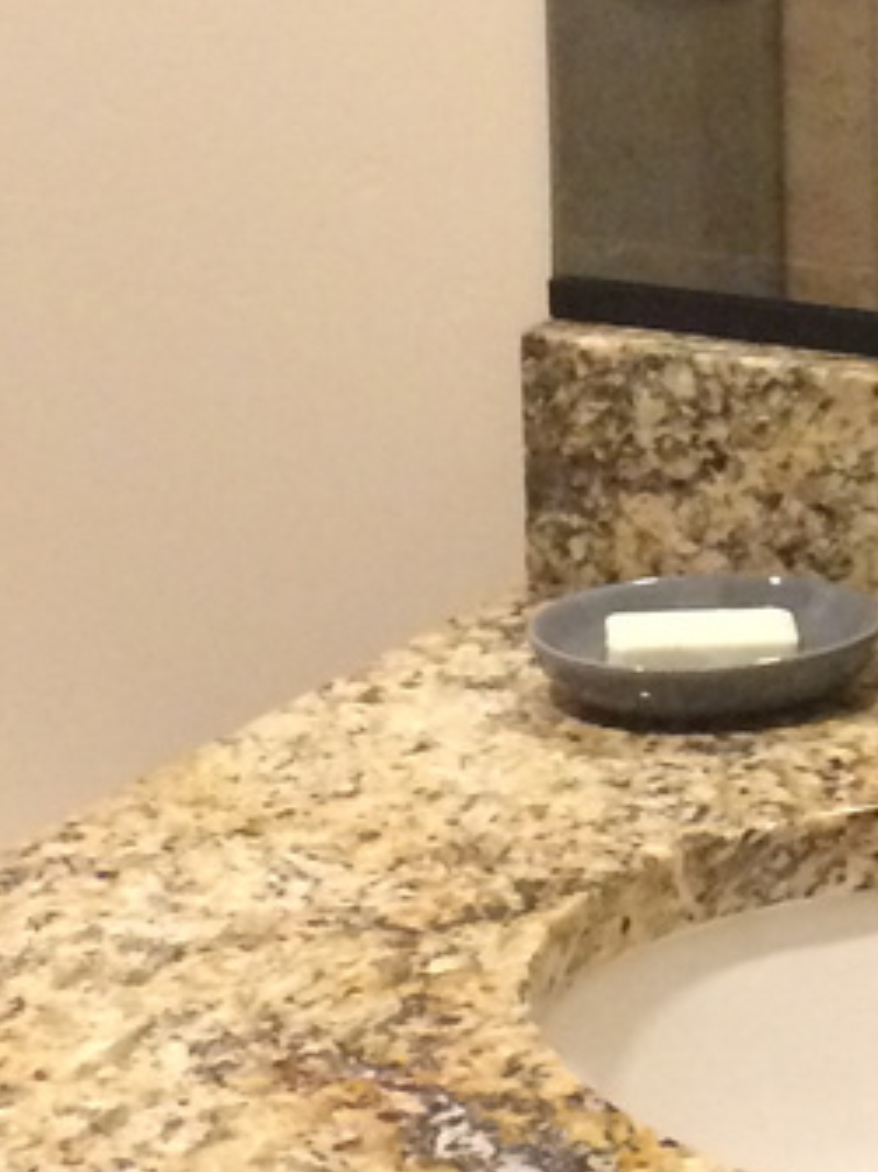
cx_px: 801
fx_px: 4501
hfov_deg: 11.1
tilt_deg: -14.8
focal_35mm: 133
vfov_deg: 14.8
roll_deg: +0.7
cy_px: 322
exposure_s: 1/30
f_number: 2.2
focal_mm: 4.15
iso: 250
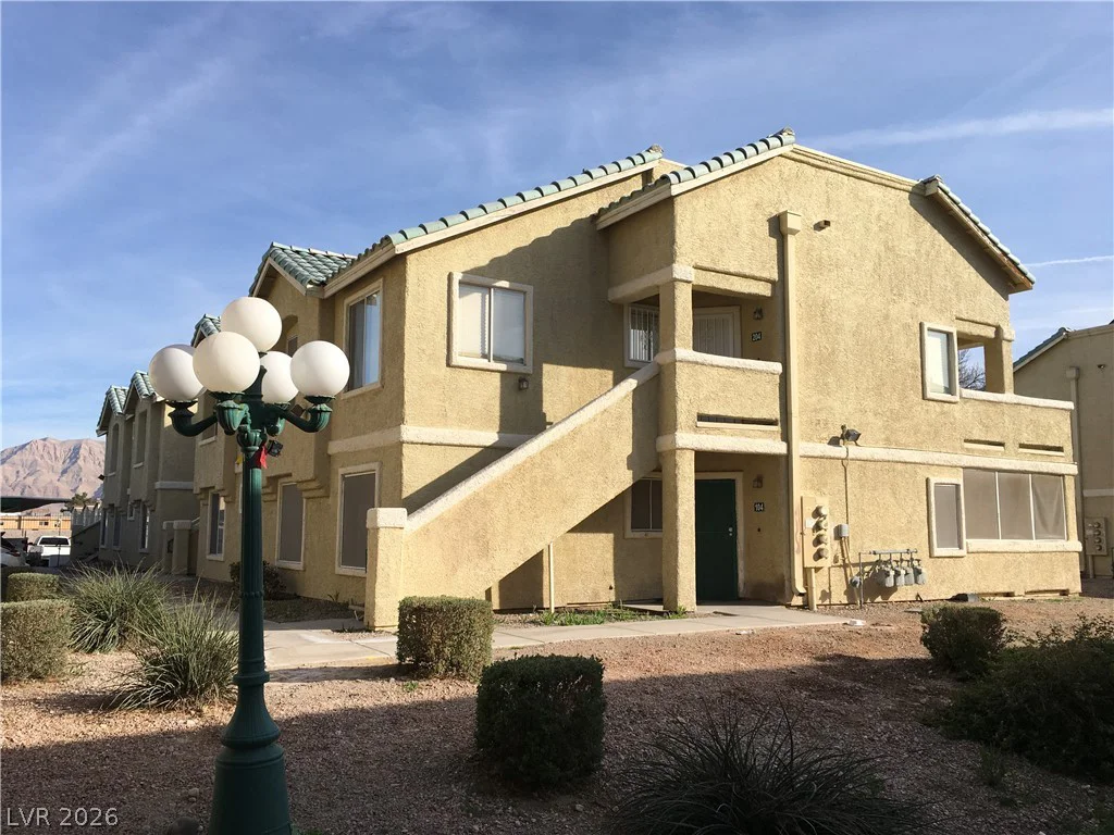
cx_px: 557
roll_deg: -0.4
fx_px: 933
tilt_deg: +7.9
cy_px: 418
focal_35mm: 29
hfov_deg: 61.7
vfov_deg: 48.2
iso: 25
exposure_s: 1/1538
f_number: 2.2
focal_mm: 4.15
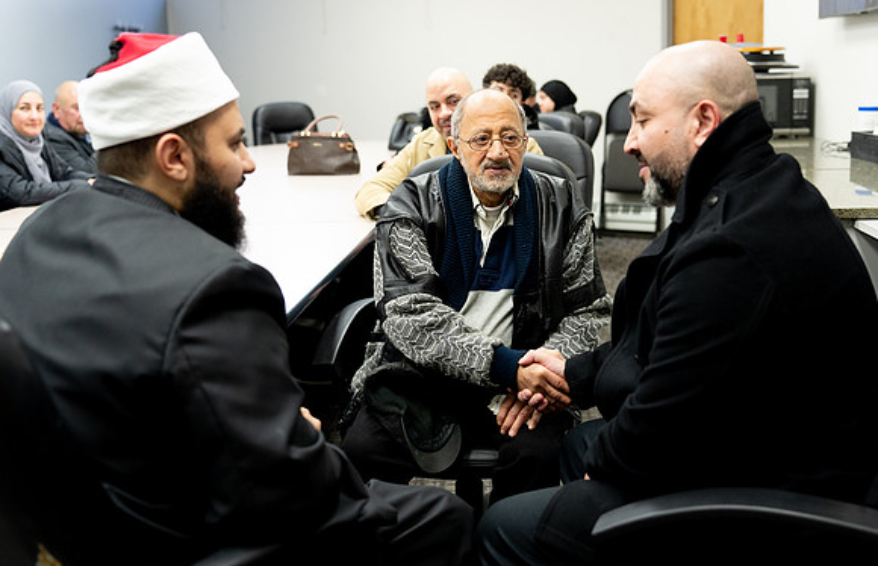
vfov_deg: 30.1
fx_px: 1053
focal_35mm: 44
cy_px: 242
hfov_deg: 45.2
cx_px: 486
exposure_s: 1/160
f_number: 2.8
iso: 1250
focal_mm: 39
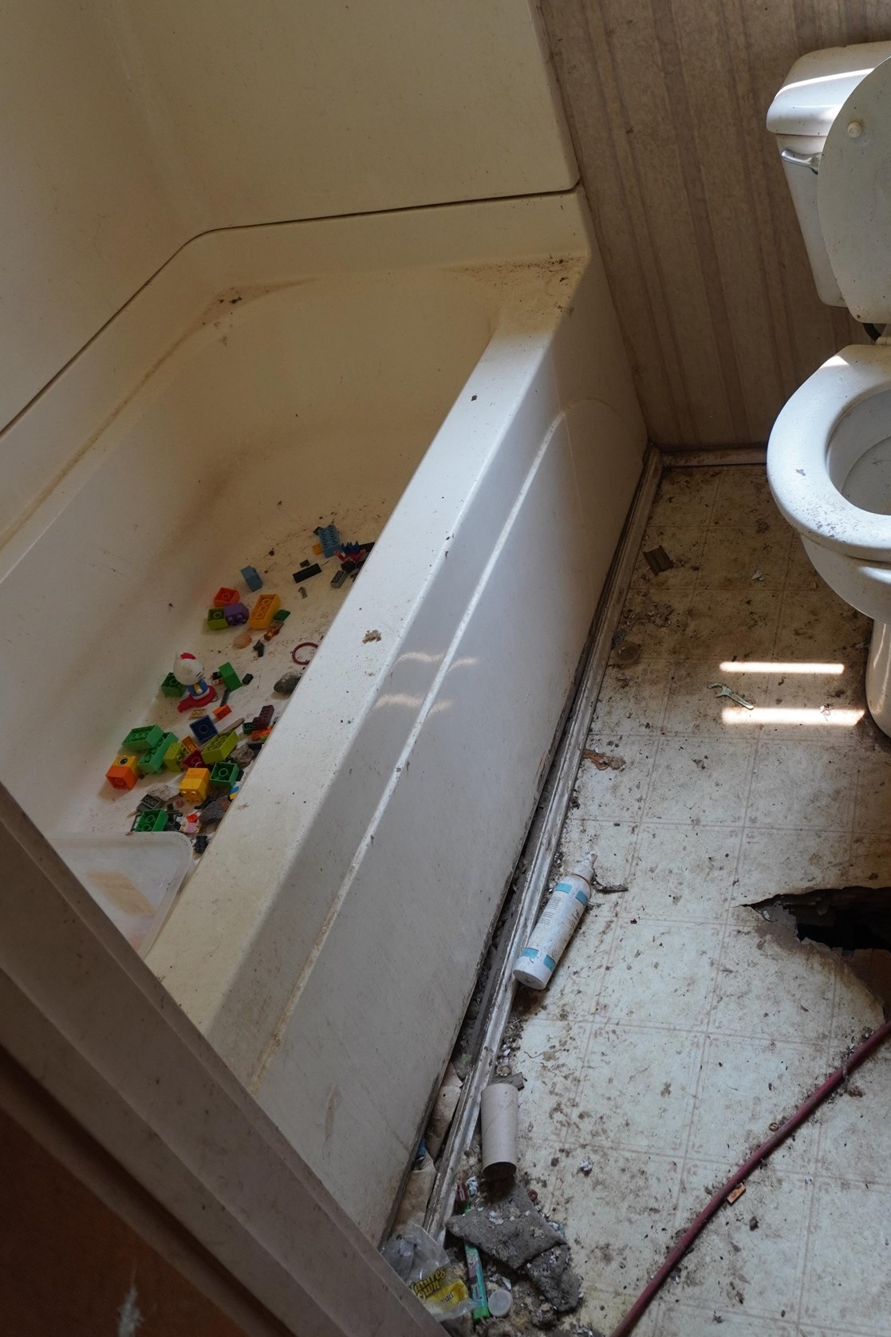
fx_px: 1225
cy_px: 574
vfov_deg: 57.0
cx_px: 600
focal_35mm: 33
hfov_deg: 39.5
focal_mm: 16
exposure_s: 1/160
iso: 500
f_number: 4
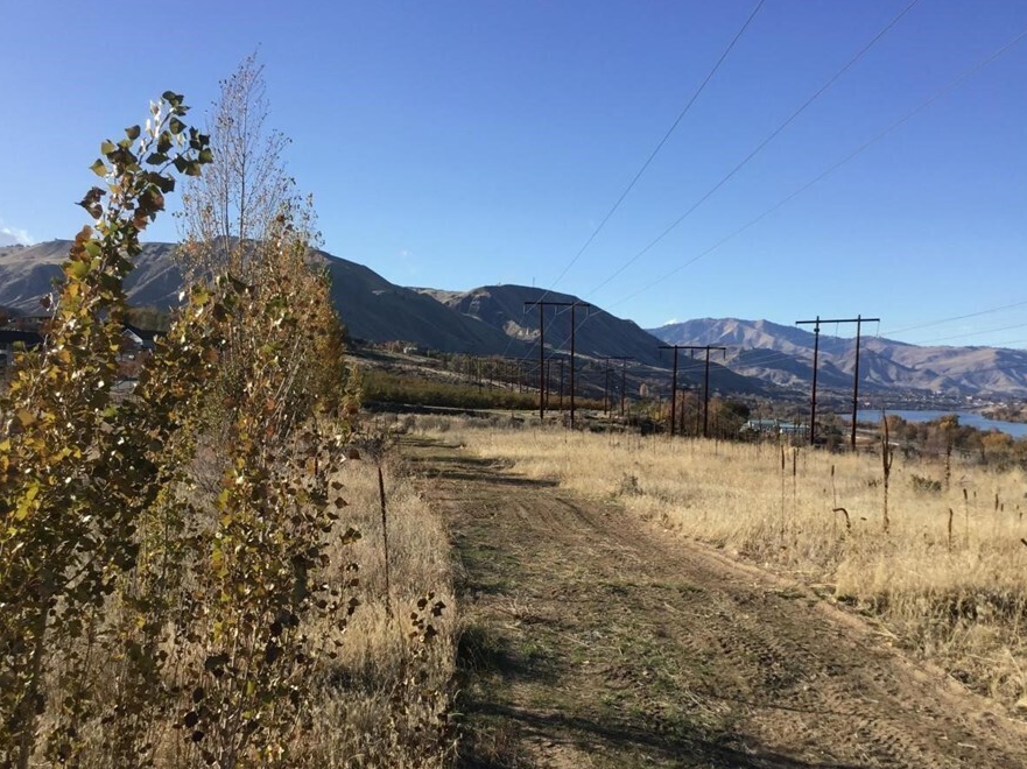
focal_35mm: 36
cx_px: 440
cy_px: 424
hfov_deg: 51.2
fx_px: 1068
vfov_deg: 39.6
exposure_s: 1/1253
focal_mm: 3.3
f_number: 2.4
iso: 25
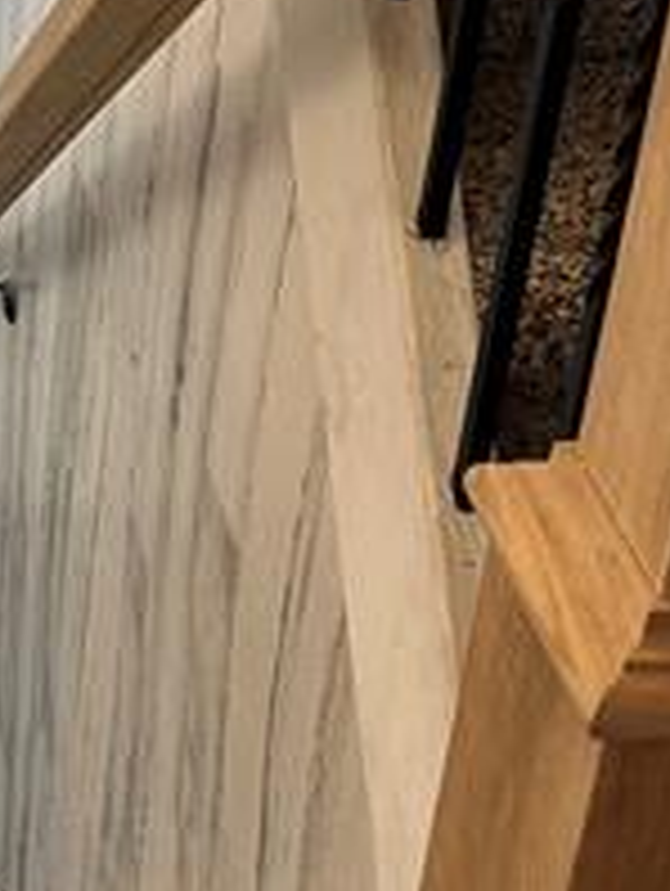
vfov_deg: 20.2
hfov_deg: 14.4
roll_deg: -0.1
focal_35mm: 93
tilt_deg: -24.1
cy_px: -72
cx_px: -459
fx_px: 2395
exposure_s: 1/60
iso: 160
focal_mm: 6.86
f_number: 1.78
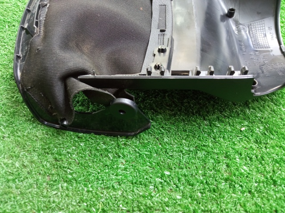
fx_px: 222
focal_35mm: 27
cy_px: 106
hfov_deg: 65.4
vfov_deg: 51.3
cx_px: 142
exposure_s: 1/25
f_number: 2.2
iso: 587
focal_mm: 3.79
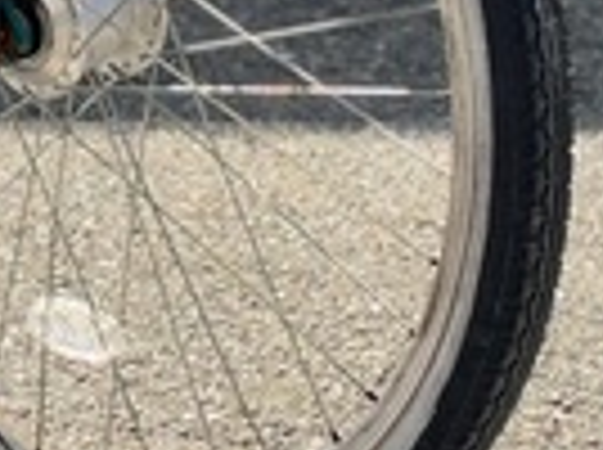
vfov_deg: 6.3
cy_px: -423
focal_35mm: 230
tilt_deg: -11.0
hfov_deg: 8.4
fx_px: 3999
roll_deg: +1.5
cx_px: -338
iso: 64
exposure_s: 1/1656
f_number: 1.8
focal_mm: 6.93
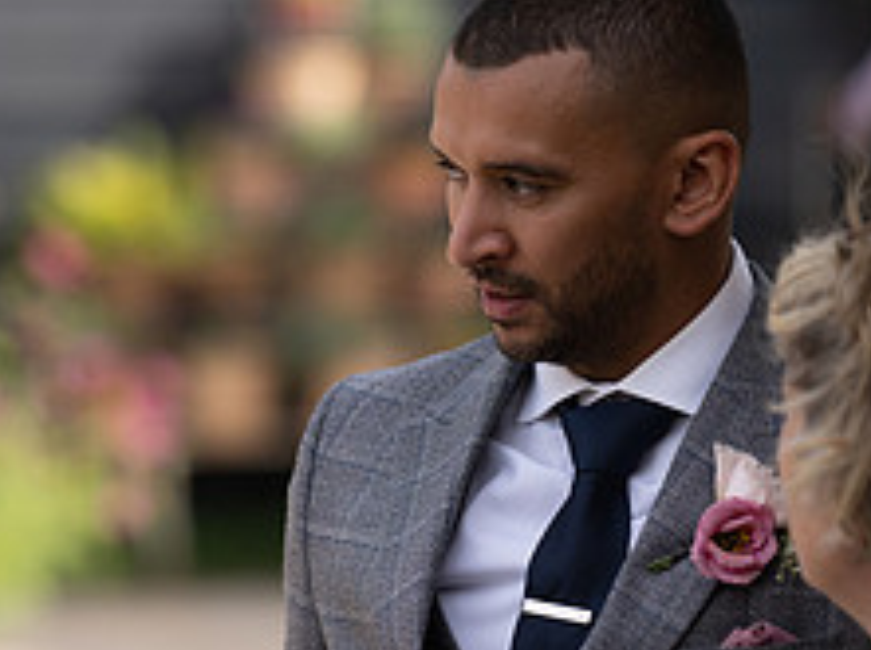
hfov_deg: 5.2
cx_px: 489
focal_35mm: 384
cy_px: 664
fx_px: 9646
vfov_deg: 3.9
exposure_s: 1/2000
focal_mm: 135
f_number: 2.2
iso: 125
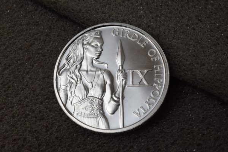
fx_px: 522
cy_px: 76
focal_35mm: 82
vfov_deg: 16.6
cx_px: 114
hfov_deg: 24.6
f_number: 22
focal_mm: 55
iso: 640
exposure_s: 1/25
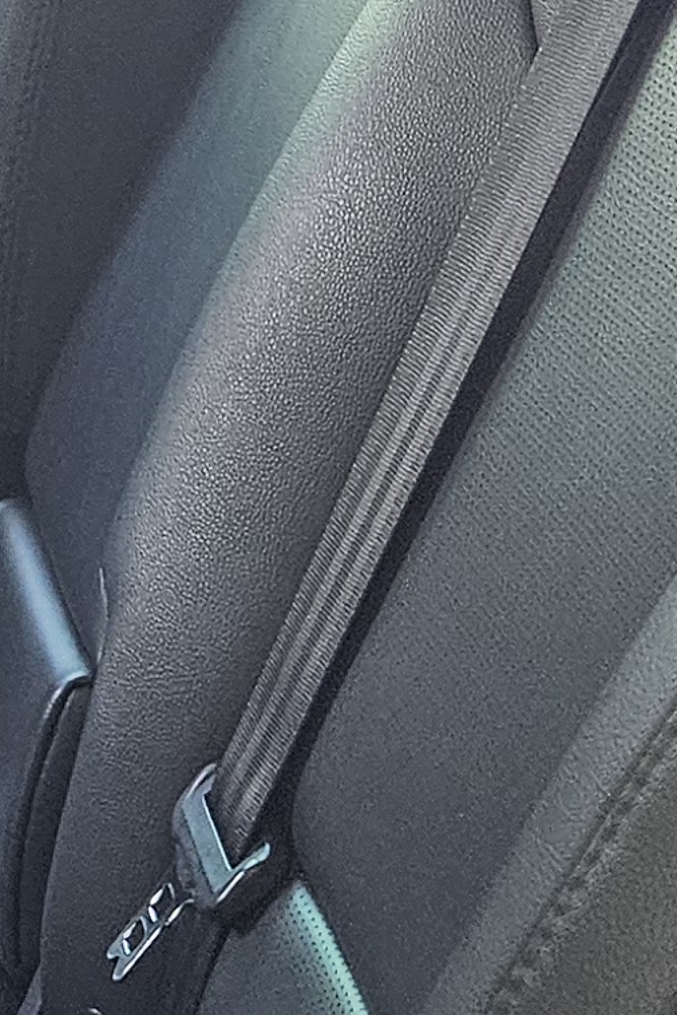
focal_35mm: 126
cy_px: 531
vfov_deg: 16.3
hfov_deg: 9.8
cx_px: -870
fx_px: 3554
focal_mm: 5.4
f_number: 1.8
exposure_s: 1/120
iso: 500
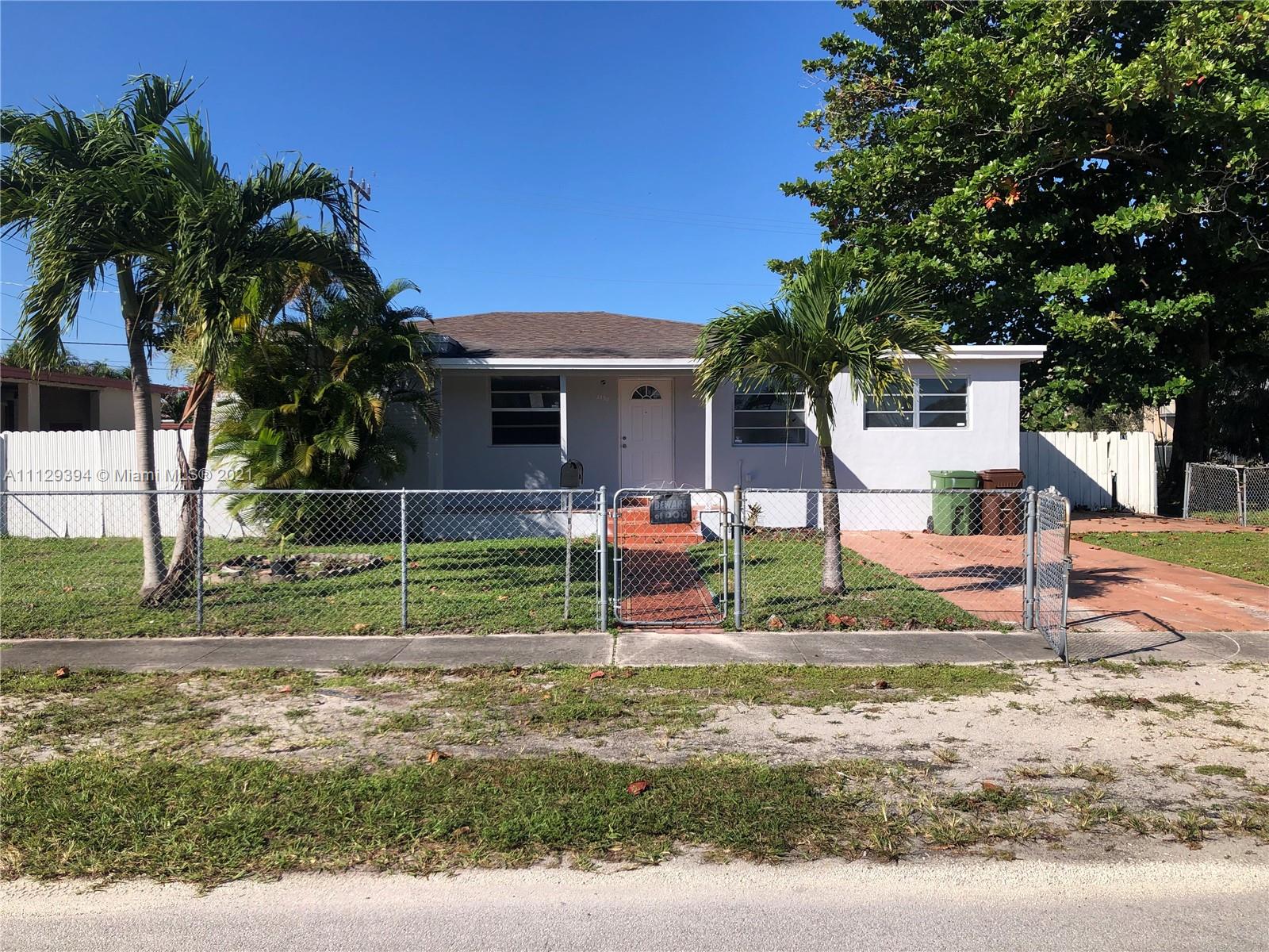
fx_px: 1026
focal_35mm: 28
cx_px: 634
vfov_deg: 49.7
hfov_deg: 63.4
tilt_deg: -0.9
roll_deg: +0.0
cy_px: 476
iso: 20
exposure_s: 1/1799
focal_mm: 4
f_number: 1.8
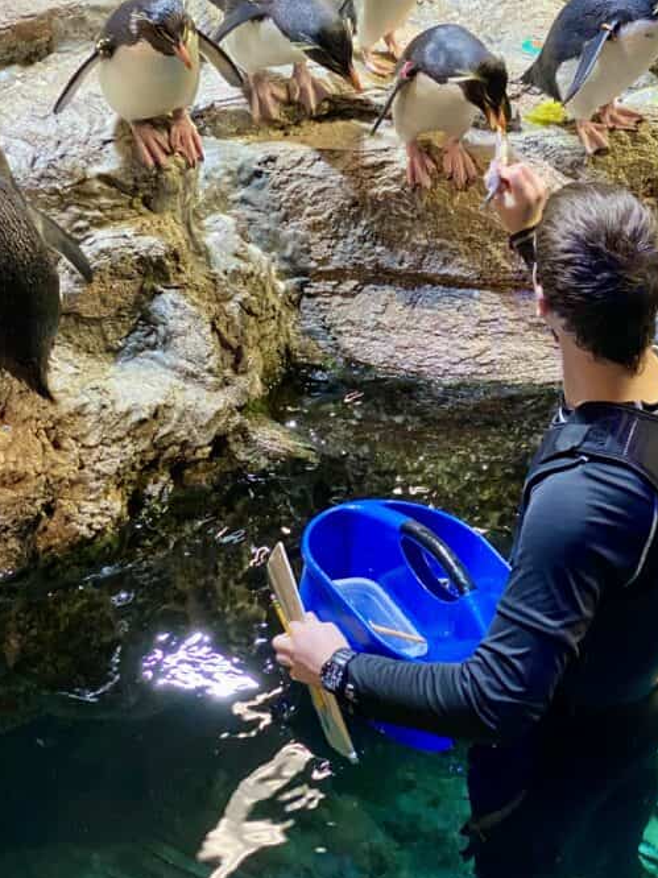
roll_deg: -1.0
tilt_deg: -42.0
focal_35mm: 80
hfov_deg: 18.4
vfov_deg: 24.4
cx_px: 438
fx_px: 2029
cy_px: 442
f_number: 2
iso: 250
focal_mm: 6
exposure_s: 1/60
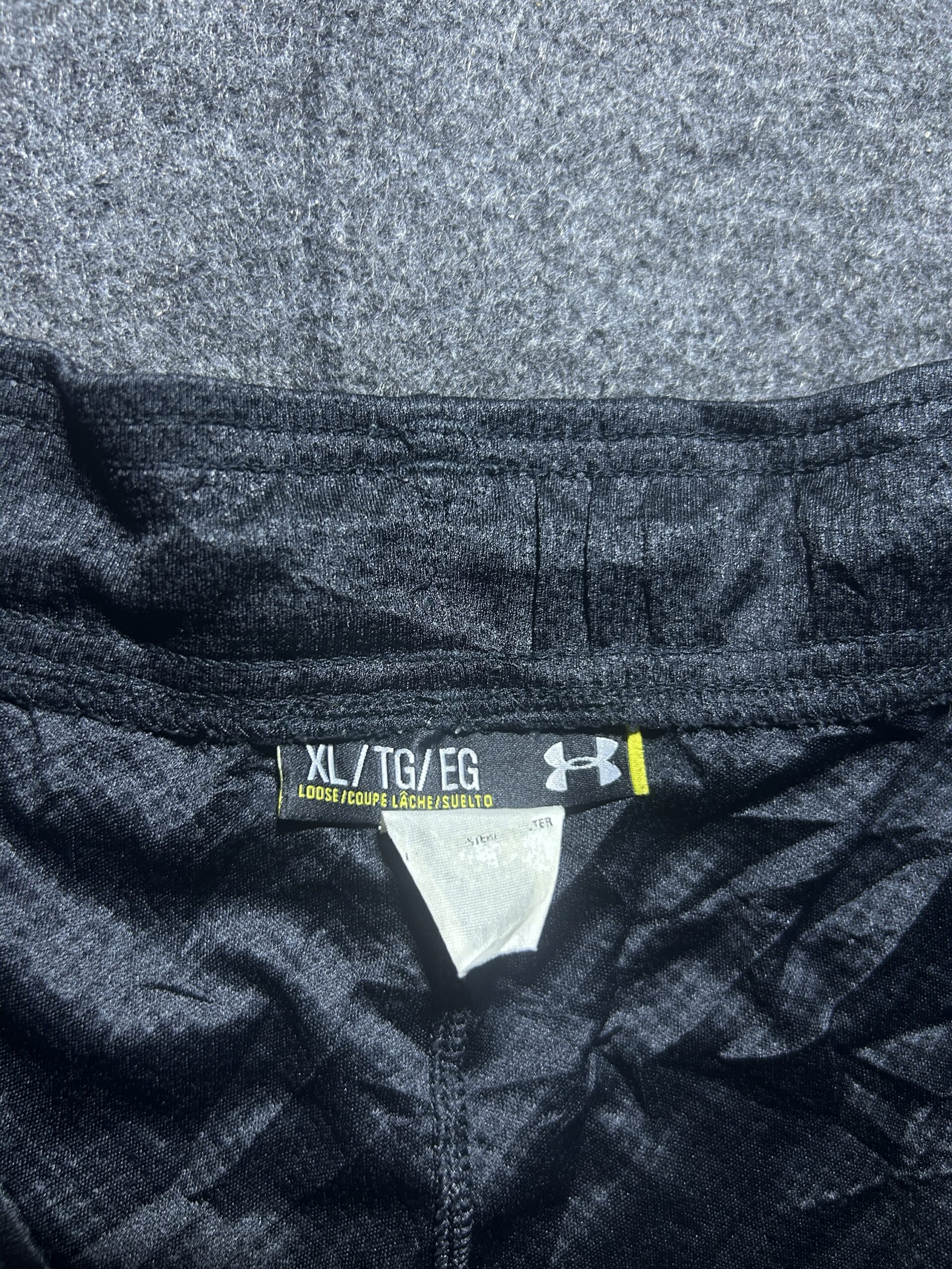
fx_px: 953
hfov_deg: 53.1
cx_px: 476
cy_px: 634
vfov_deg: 67.3
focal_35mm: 26
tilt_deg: -62.1
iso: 160
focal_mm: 5.7
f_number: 1.5
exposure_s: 1/50
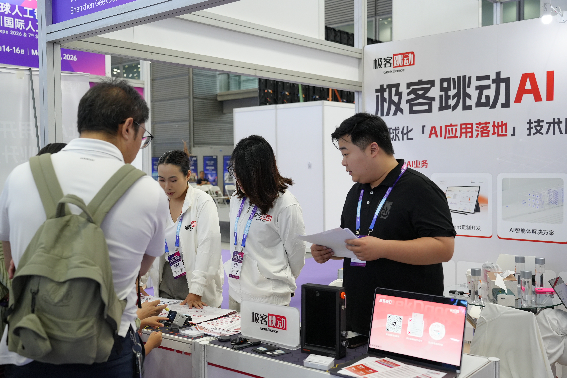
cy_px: 189
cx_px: 284
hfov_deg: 49.6
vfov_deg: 34.2
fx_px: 614
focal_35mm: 39
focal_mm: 39
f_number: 4
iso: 1600
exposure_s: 1/160
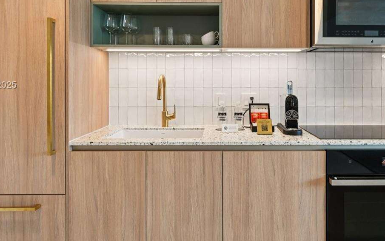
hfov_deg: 68.0
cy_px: 86
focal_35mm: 27
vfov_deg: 45.5
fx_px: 283
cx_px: 221
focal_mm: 15
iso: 100
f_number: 5
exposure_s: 1/25
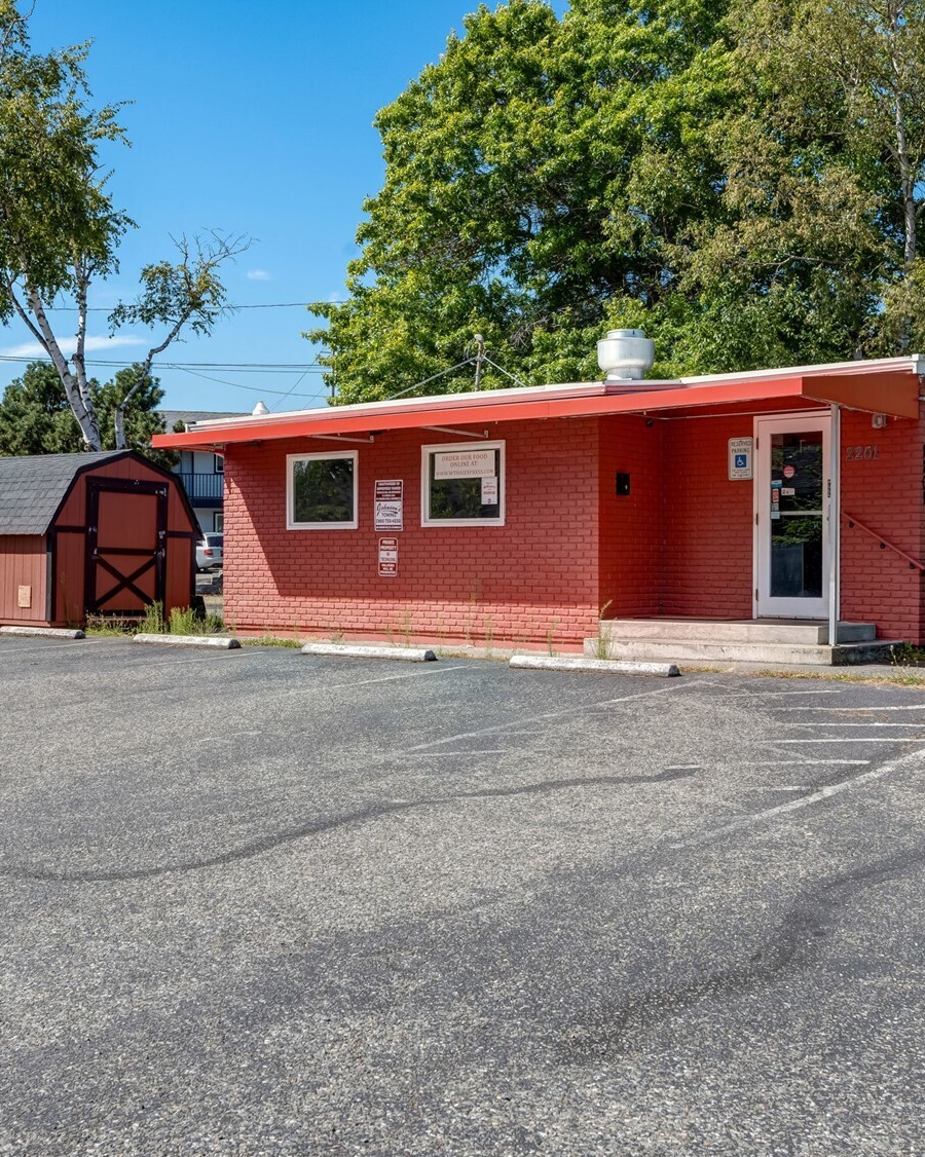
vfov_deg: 44.1
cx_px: 491
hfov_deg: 35.9
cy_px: 578
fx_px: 1428
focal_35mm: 42
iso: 400
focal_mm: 29.5
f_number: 10
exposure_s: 1/500
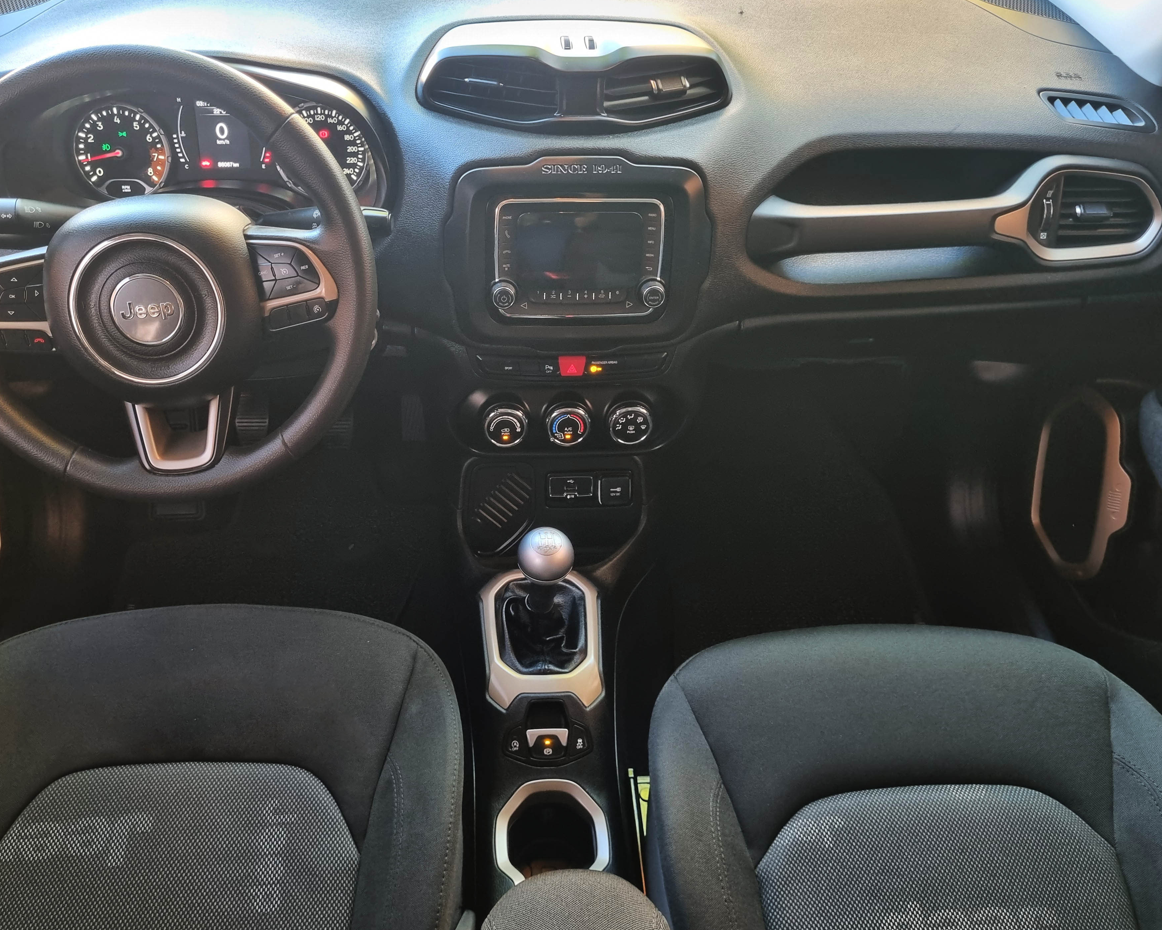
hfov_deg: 60.3
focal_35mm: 29
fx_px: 997
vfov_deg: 50.0
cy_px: 470
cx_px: 530
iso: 400
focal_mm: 5.4
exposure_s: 1/40
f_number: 1.8
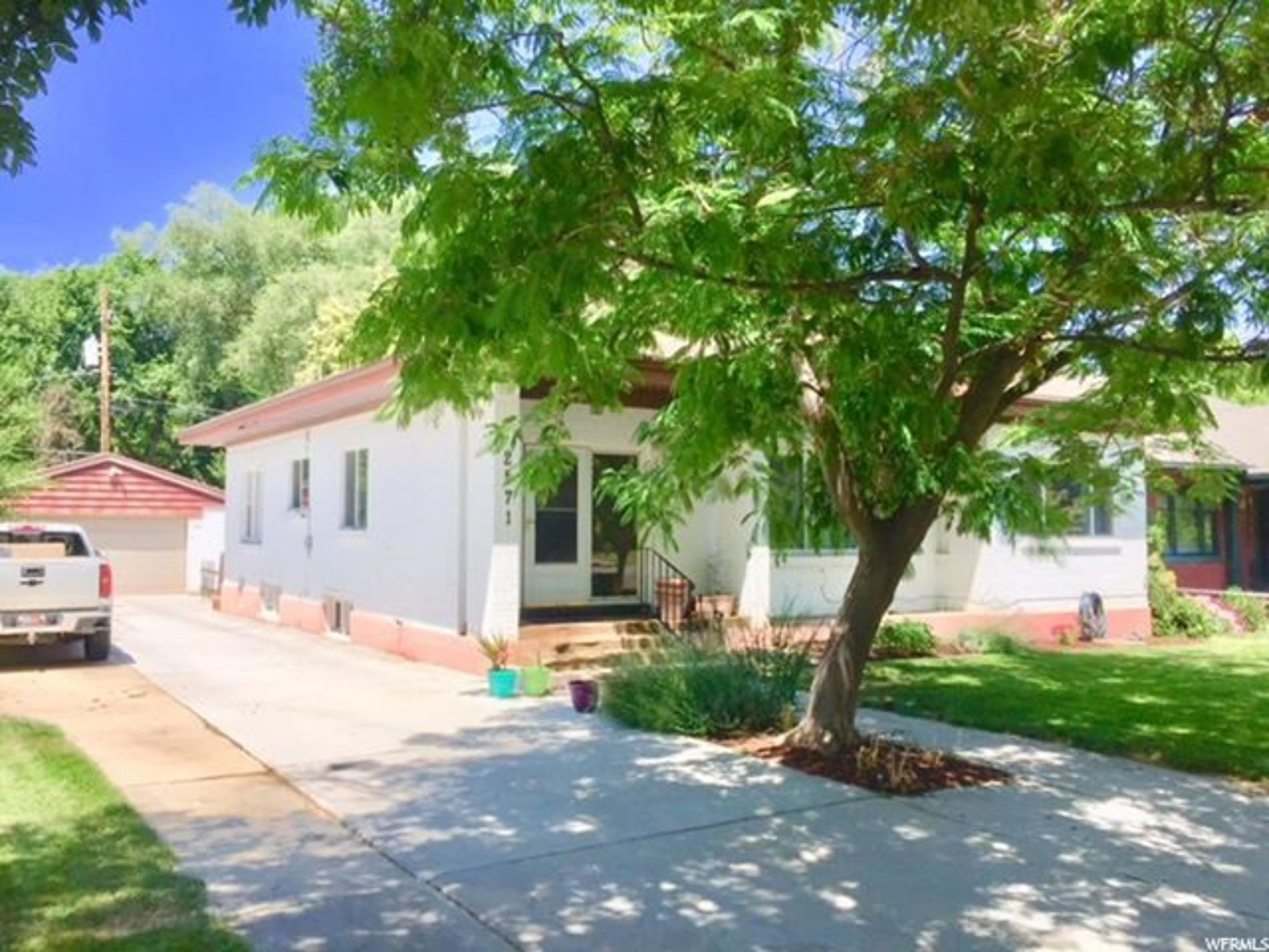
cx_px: 634
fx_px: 1063
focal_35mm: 29
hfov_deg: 61.7
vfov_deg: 48.2
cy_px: 476
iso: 32
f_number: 2.2
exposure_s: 1/1236
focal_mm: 4.15
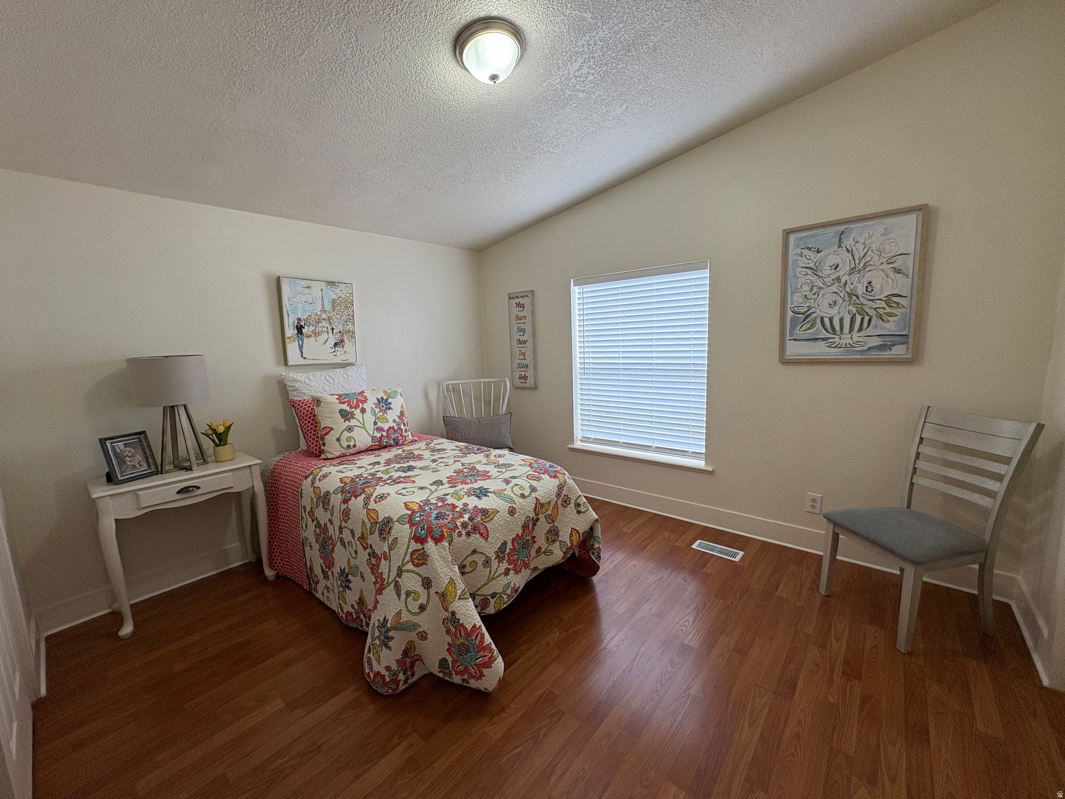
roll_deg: +2.4
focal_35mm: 14
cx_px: 532
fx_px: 431
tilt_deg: -7.7
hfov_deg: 102.1
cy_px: 400
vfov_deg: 85.7
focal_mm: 2.22
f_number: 2.2
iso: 80
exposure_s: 1/120
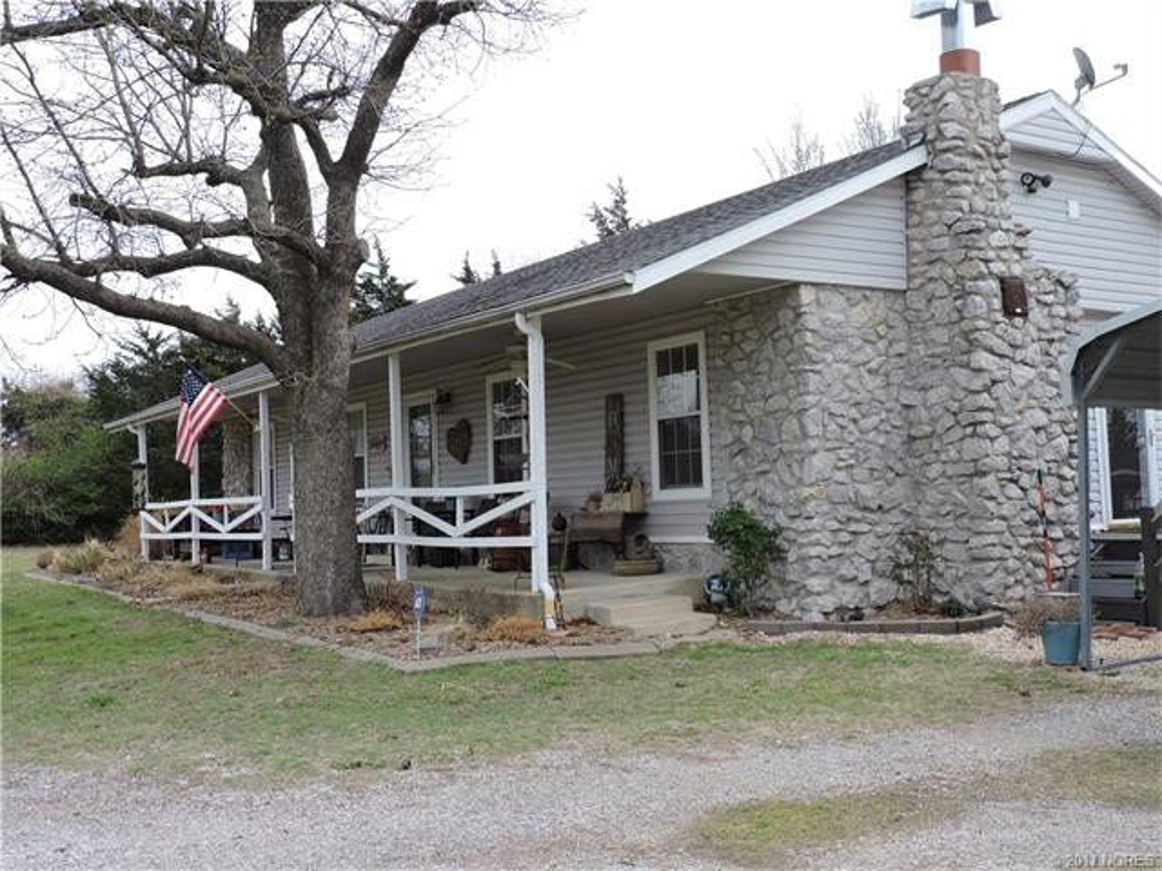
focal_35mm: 40
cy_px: 436
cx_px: 581
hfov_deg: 46.8
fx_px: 1343
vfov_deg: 36.0
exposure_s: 1/640
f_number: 3.3
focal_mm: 7.1
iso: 100
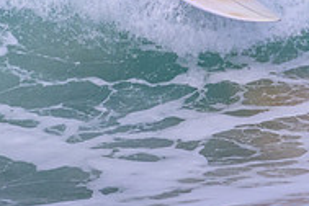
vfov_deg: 0.6
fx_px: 21113
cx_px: 260
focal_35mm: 2460
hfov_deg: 0.8
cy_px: -45
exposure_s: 1/1600
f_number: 11
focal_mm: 800
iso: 1600
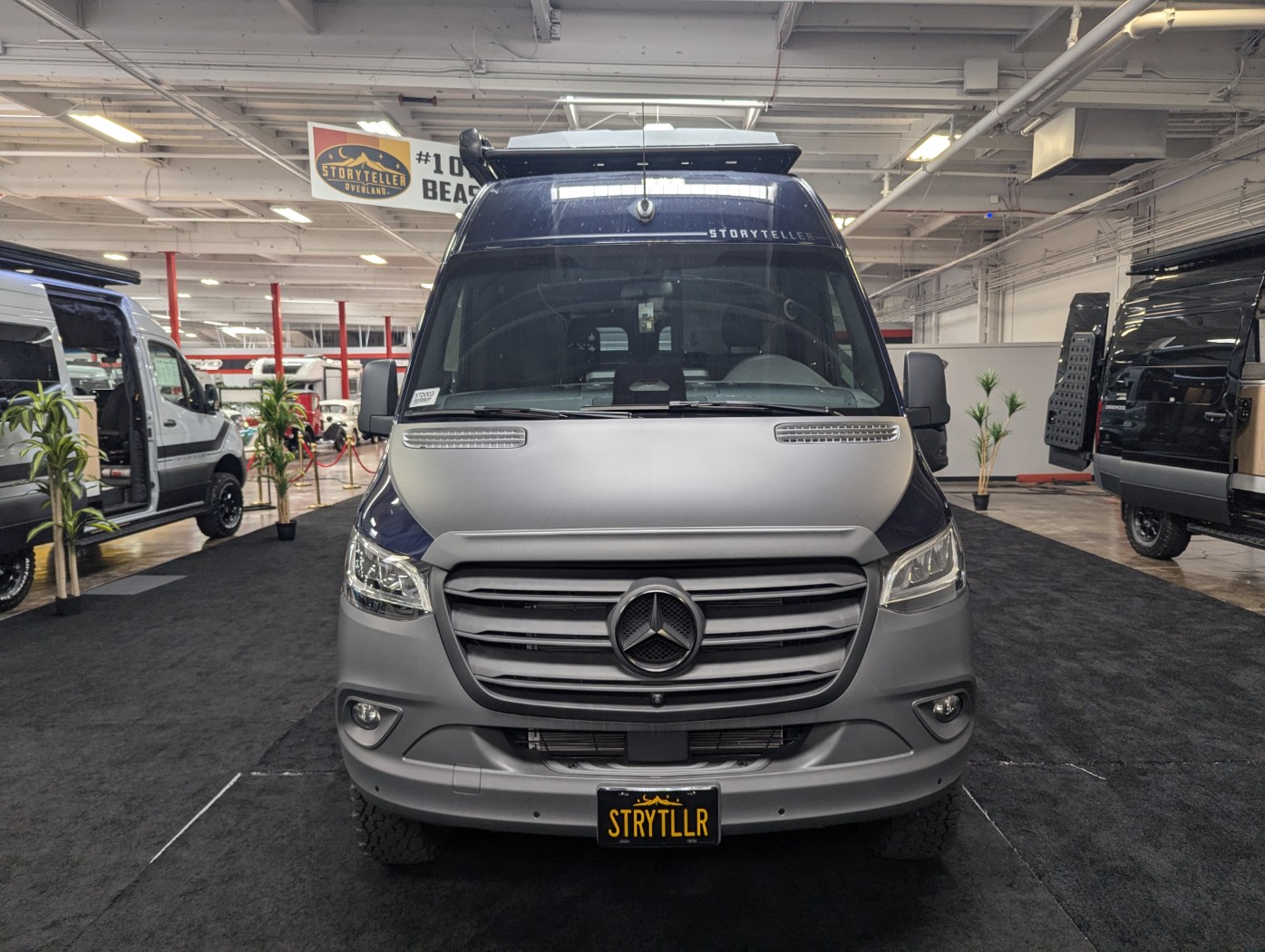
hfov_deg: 71.5
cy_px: 476
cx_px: 632
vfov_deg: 56.9
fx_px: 878
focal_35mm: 24
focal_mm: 6.81
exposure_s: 1/62
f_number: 1.85
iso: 54
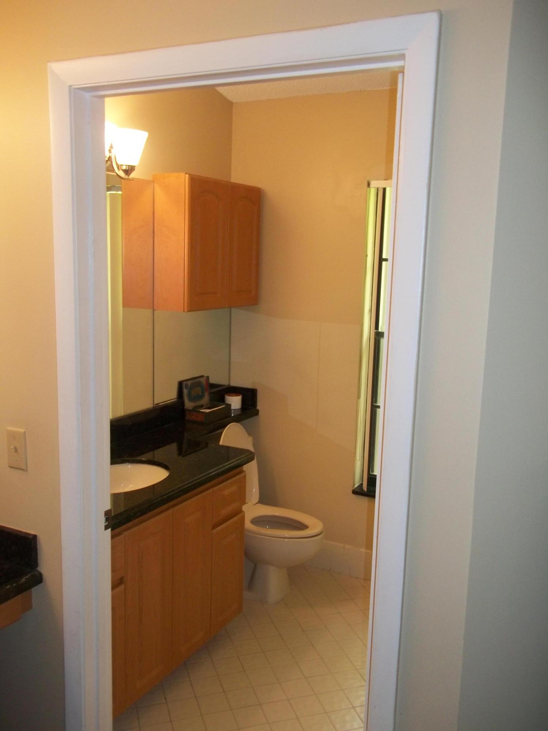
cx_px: 274
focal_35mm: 32
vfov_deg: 56.8
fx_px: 675
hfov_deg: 44.2
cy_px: 366
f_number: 2.9
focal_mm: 5.7
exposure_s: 1/30
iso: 160
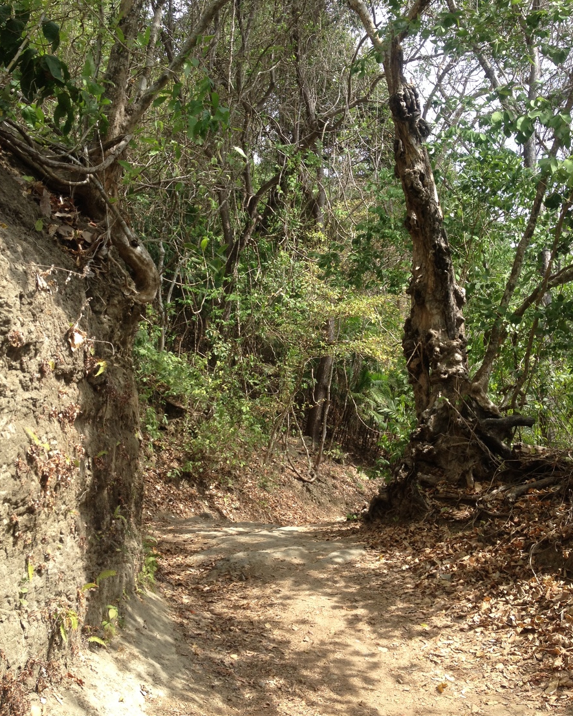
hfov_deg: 40.1
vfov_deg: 49.1
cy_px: 335
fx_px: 785
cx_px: 283
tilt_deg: -2.4
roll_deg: -0.6
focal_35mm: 37
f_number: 2.4
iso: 50
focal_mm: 4.28
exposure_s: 1/415
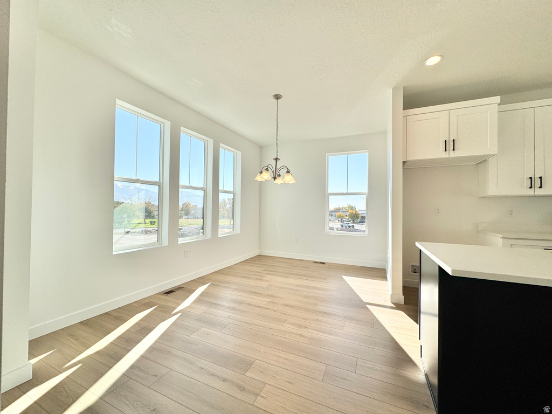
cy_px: 207
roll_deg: -1.0
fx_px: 223
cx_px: 276
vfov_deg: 85.7
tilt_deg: +0.1
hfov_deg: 102.1
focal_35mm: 14
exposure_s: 1/840
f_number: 2.2
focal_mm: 2.22
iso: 50
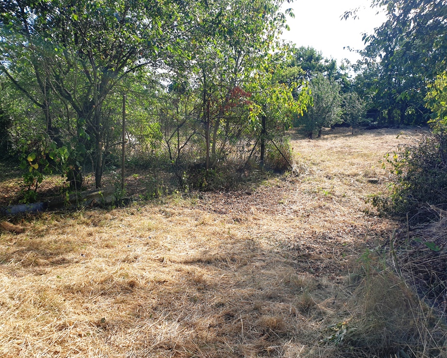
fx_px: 370
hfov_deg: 62.2
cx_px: 226
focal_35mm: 28
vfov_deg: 51.5
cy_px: 182
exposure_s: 1/549
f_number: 2.4
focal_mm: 4.3
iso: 50
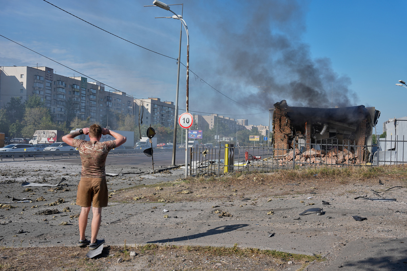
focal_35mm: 38
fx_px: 429
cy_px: 136
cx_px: 204
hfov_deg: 50.7
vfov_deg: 35.0
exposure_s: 1/800
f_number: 5
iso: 125
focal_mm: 38
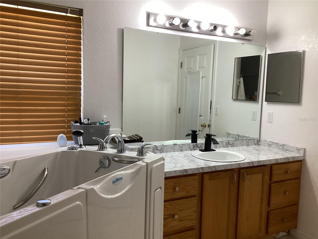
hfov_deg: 58.4
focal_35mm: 31
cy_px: 120
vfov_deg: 45.4
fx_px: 285
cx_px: 159
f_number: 2.4
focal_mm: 3.3
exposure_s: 1/60
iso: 160
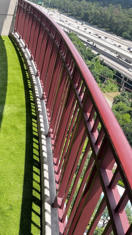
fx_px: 237
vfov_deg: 52.8
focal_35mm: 38
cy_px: 117
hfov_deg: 28.3
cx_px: -14
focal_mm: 5.1
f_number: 1.6
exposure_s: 1/816
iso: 50
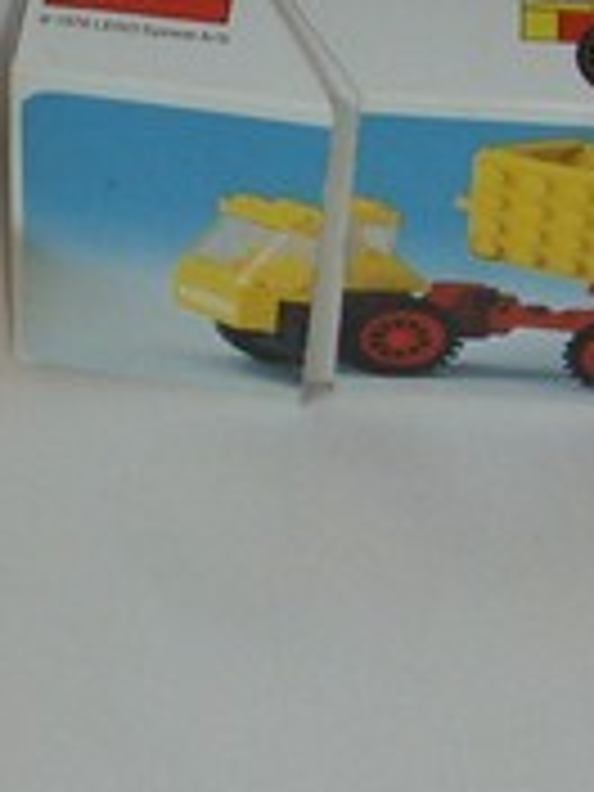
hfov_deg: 10.4
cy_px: 752
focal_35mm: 142
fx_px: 3249
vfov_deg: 13.7
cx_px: 36
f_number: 3.5
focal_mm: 6.6
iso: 100
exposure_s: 1/45
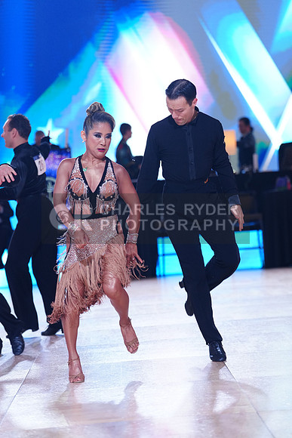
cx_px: 146
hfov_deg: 12.5
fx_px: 1337
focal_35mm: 110
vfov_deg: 18.6
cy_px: 219
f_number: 2.8
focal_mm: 110
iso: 1250
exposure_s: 1/640
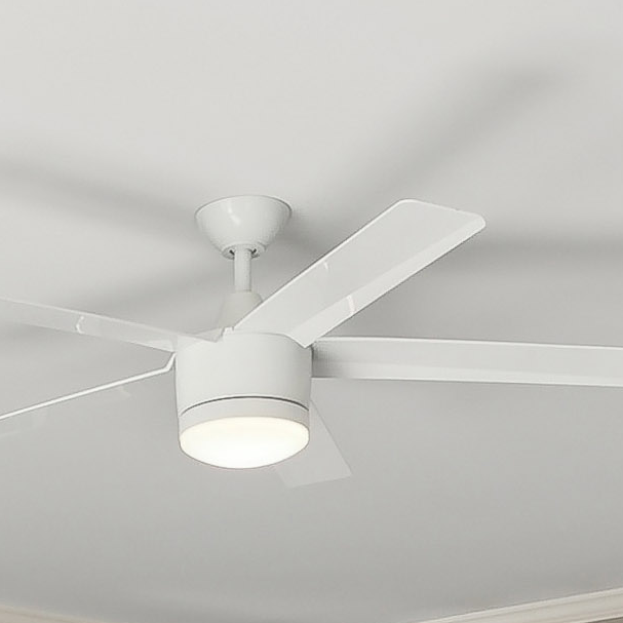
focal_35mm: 95
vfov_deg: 16.2
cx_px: -36
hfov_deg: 17.7
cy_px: 1016
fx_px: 1934
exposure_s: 1/80
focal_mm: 16
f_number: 7.1
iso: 400
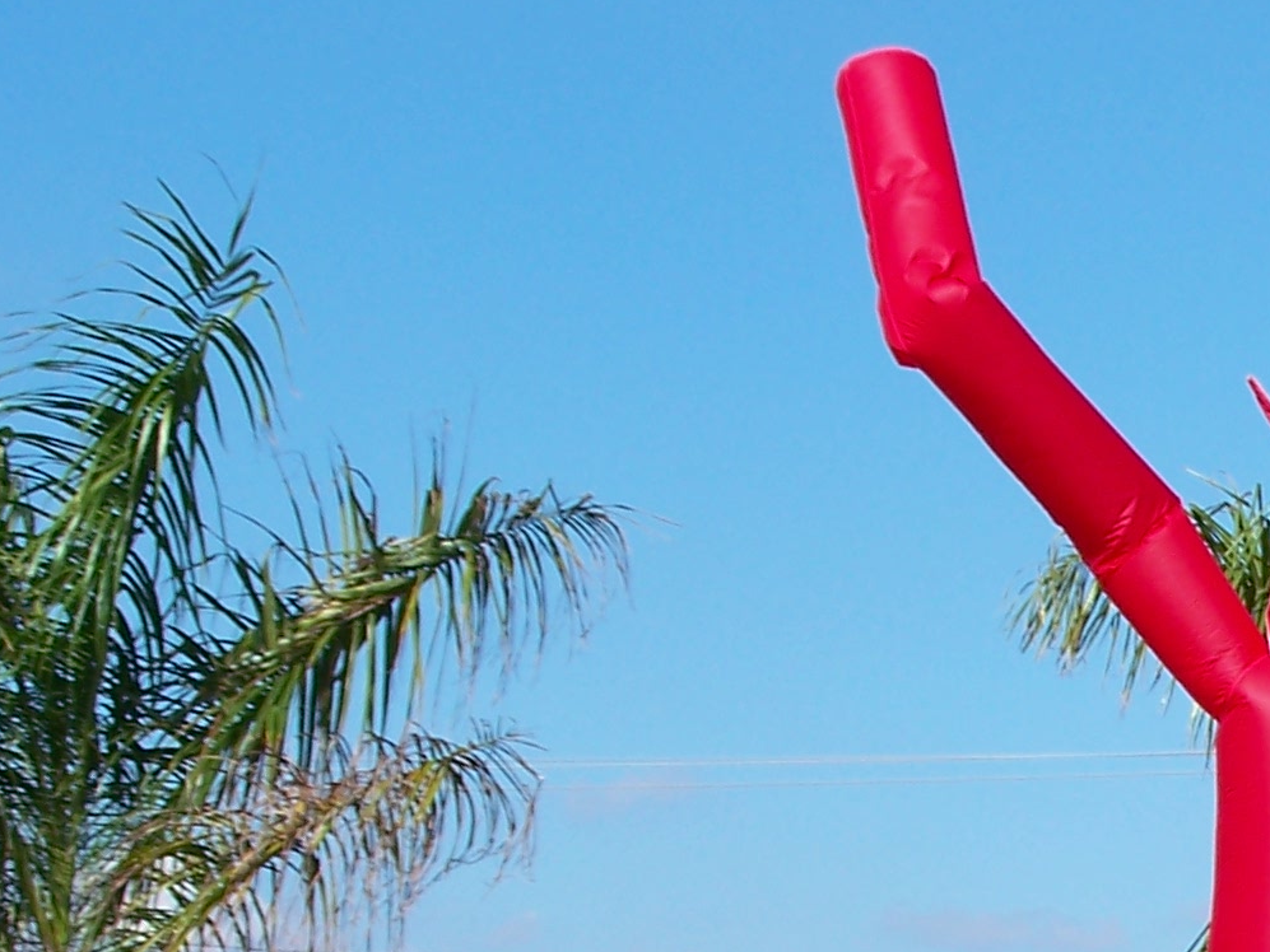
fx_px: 6128
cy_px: 1077
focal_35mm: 167
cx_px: 1991
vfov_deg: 8.8
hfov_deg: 11.3
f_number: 4.5
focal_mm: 10.7
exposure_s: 1/500
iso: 64
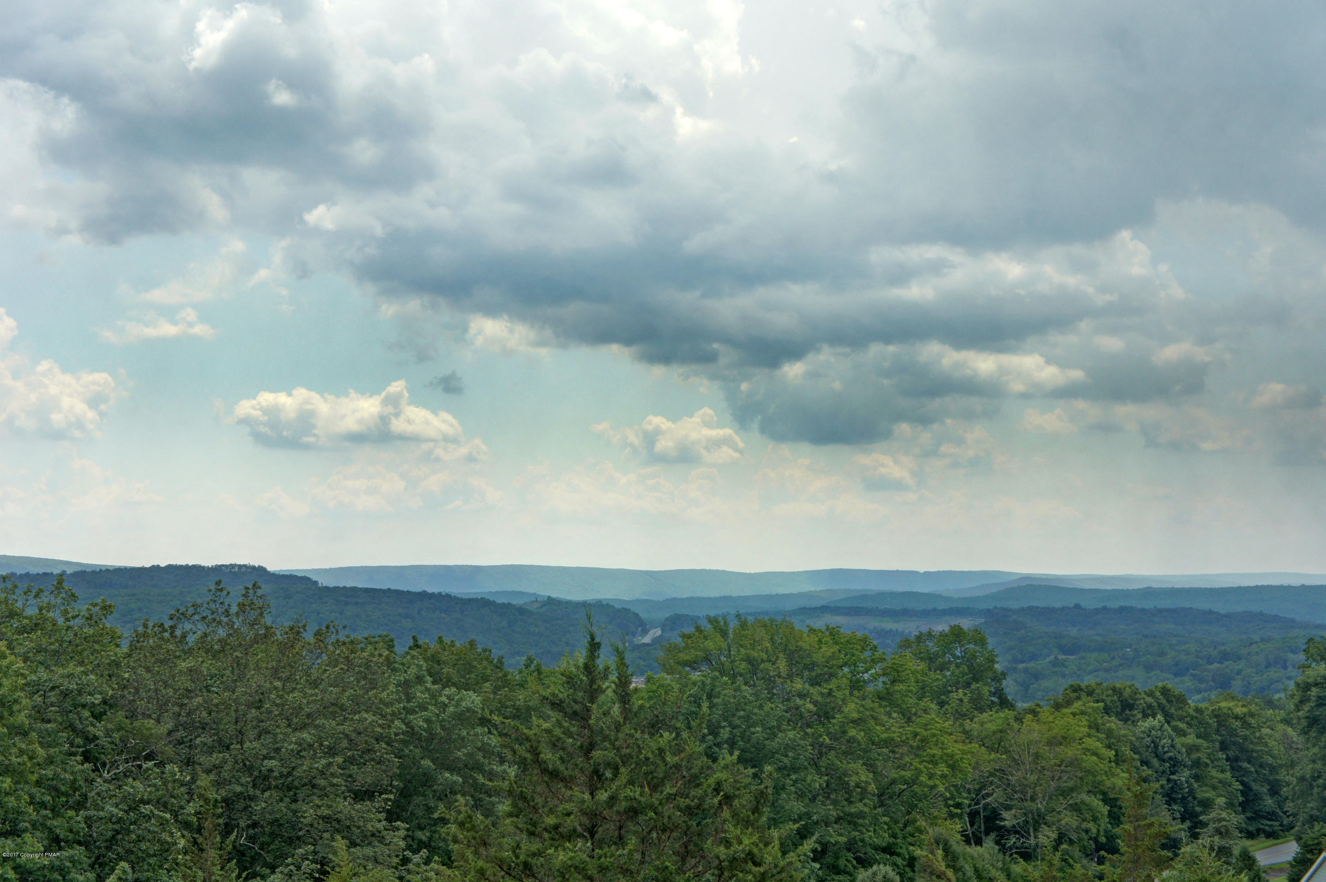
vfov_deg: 22.6
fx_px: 2208
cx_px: 663
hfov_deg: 33.4
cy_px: 441
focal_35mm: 60
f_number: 8
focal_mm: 40
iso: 200
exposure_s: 1/250
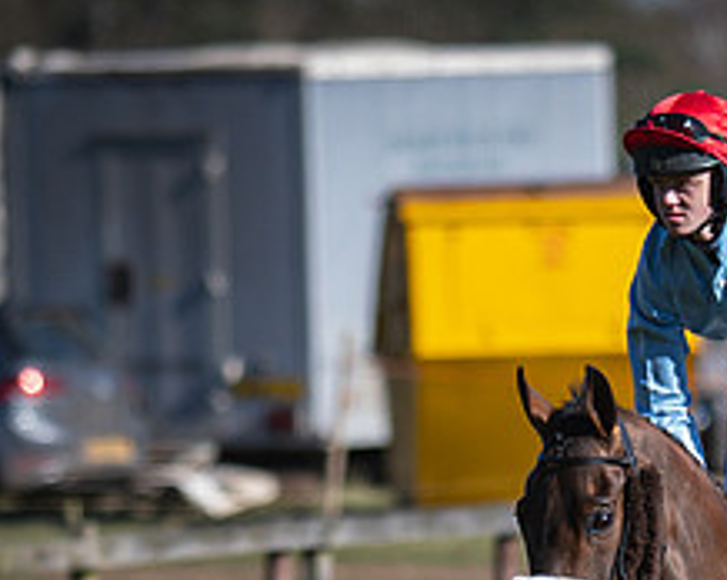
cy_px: 725
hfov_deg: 2.1
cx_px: 659
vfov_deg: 1.7
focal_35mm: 931
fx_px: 20014
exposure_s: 1/2500
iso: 50
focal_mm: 135
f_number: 1.8
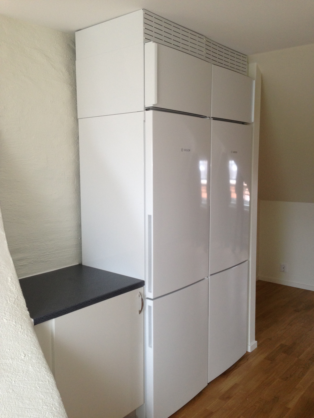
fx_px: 399
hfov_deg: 42.9
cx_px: 157
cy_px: 209
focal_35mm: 33
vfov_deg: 55.4
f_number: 2.4
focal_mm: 4.13
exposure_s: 1/20
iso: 100
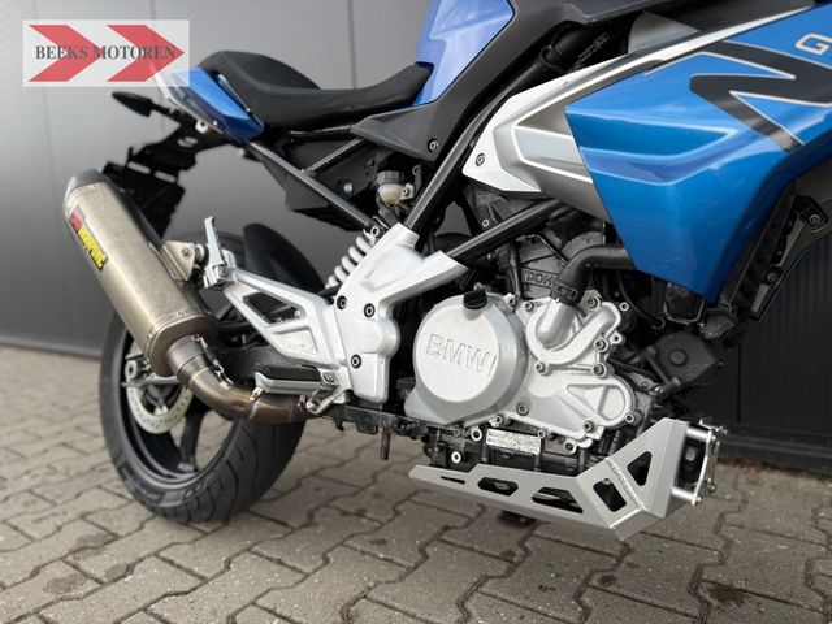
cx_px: 416
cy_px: 312
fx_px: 577
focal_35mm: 24
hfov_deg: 71.6
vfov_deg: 56.8
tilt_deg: -7.0
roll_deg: +2.5
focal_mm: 6.76
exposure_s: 1/419
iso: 80
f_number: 1.78
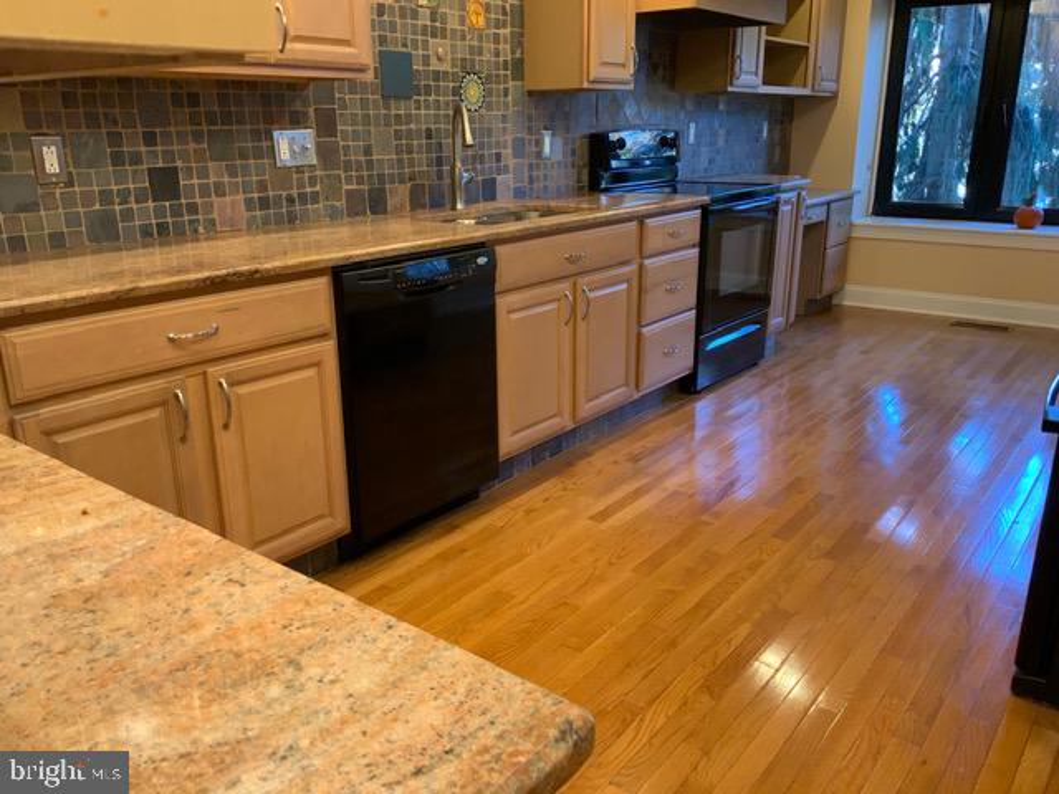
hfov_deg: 61.7
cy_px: 397
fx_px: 887
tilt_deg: -16.2
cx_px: 530
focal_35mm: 29
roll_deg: -0.8
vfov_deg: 48.2
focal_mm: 3
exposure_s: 1/60
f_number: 1.8
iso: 200
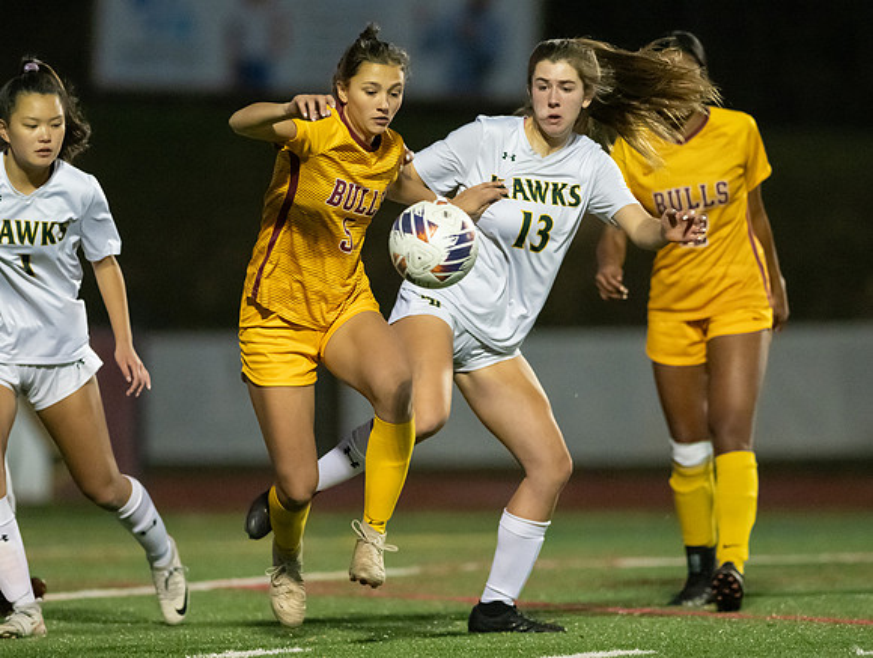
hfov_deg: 5.0
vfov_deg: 3.7
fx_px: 10092
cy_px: 290
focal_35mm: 400
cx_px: 404
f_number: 2.8
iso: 16000
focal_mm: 300
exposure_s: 1/1000
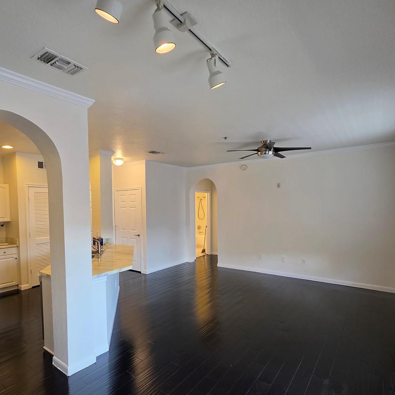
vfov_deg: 77.3
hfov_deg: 77.0
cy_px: 223
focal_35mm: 19
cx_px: 164
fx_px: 245
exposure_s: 1/120
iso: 125
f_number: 1.9
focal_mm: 2.2
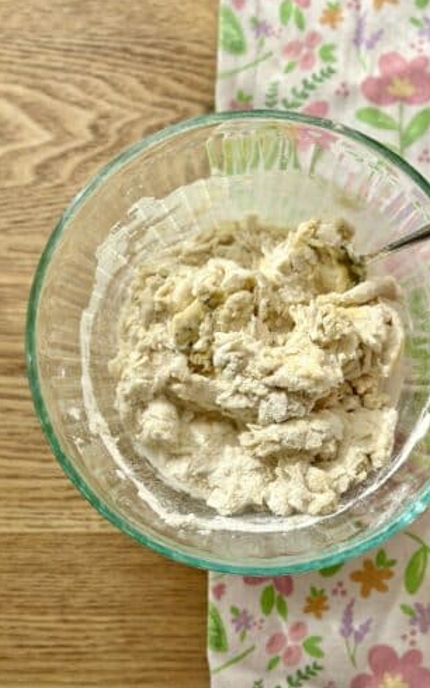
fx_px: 974
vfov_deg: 38.9
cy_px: 346
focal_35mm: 52
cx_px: 259
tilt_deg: -83.9
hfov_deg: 24.8
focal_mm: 6.86
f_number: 1.78
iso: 80
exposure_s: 1/1880
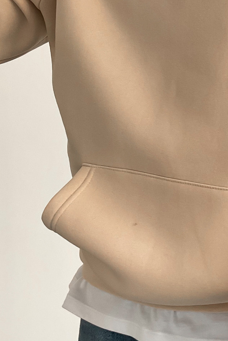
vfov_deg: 31.4
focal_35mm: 64
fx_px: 608
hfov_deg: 20.1
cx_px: 264
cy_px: 157
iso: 64
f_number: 1.8
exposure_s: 1/120
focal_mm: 3
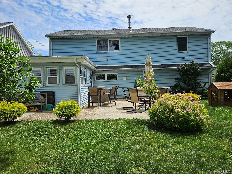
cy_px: 87
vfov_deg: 58.9
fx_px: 154
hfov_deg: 73.9
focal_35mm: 23
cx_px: 116
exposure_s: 1/2643
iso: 25
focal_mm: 5.4
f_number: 1.8
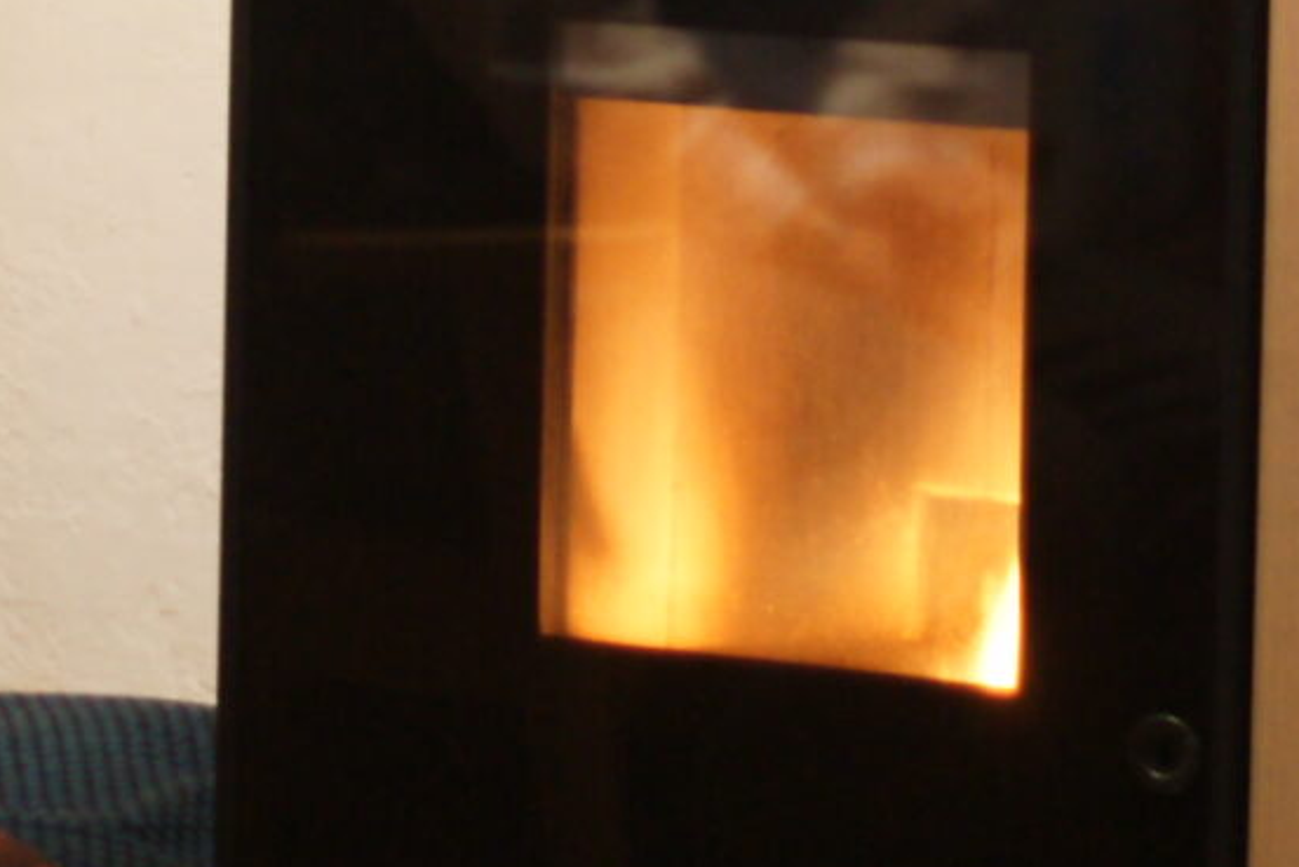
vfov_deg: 8.3
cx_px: 630
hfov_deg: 12.7
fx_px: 5847
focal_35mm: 162
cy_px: -502
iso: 1600
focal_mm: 35
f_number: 3.5
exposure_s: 1/30
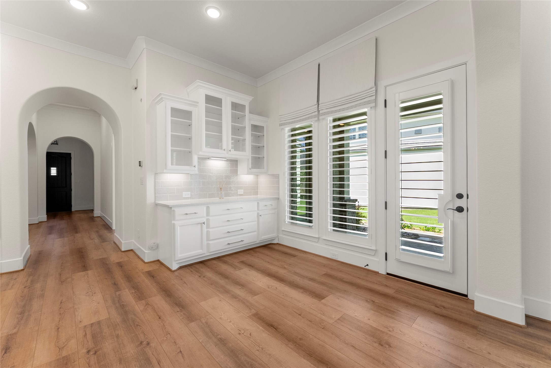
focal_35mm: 14
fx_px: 214
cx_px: 276
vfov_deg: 81.3
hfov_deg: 104.2
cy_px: 184
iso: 800
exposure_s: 1/20
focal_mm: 14
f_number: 8
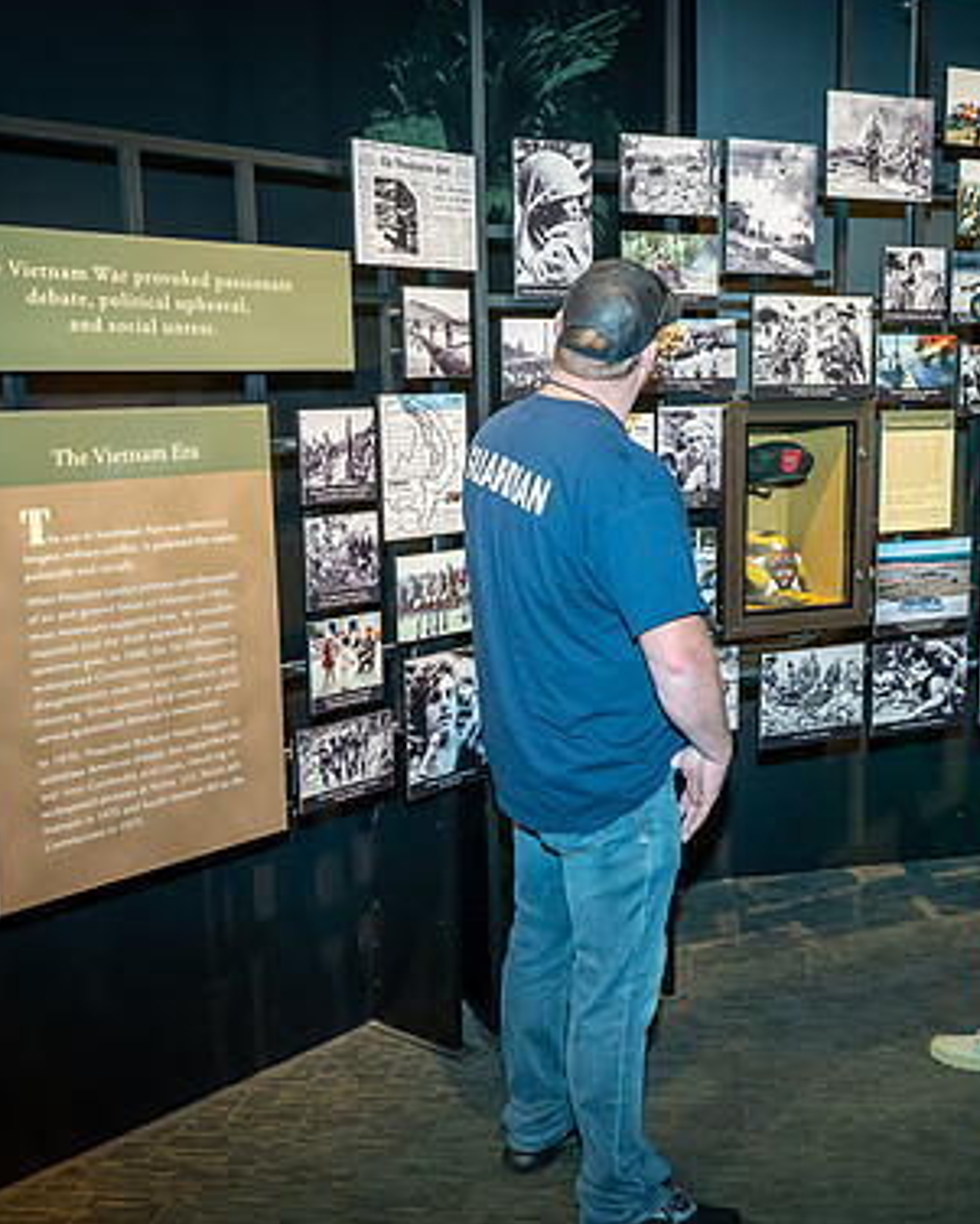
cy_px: 612
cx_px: 703
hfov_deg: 35.1
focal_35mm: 42
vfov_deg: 43.8
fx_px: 1522
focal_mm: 29
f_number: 5
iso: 4500
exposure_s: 1/30
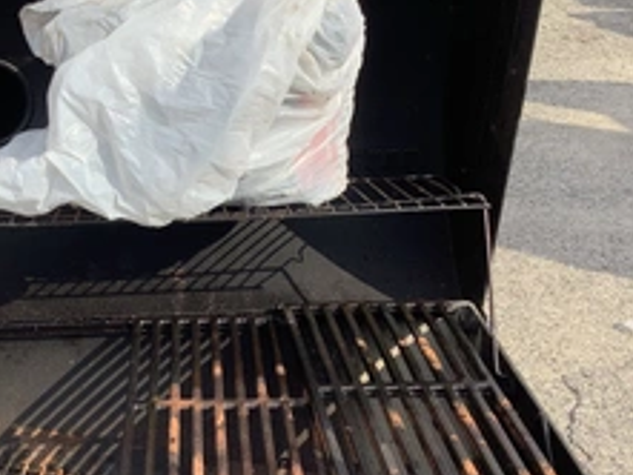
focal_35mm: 56
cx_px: 155
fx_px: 1025
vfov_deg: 26.0
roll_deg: +3.6
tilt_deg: -26.2
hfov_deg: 33.6
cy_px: 309
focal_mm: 3.3
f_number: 2.4
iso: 25
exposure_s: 1/905
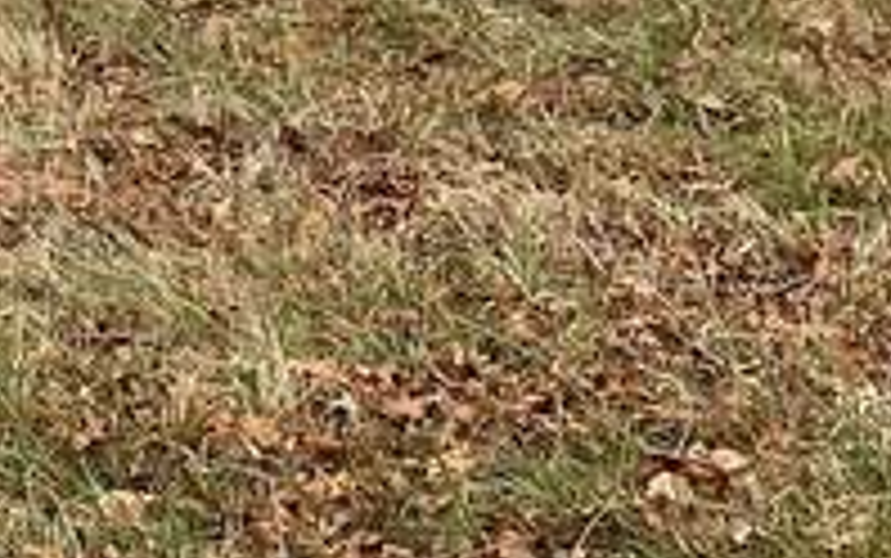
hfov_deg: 11.5
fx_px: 4325
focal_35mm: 178
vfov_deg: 6.4
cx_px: -225
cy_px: -1382
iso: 32
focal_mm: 4.25
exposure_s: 1/362
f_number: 1.8
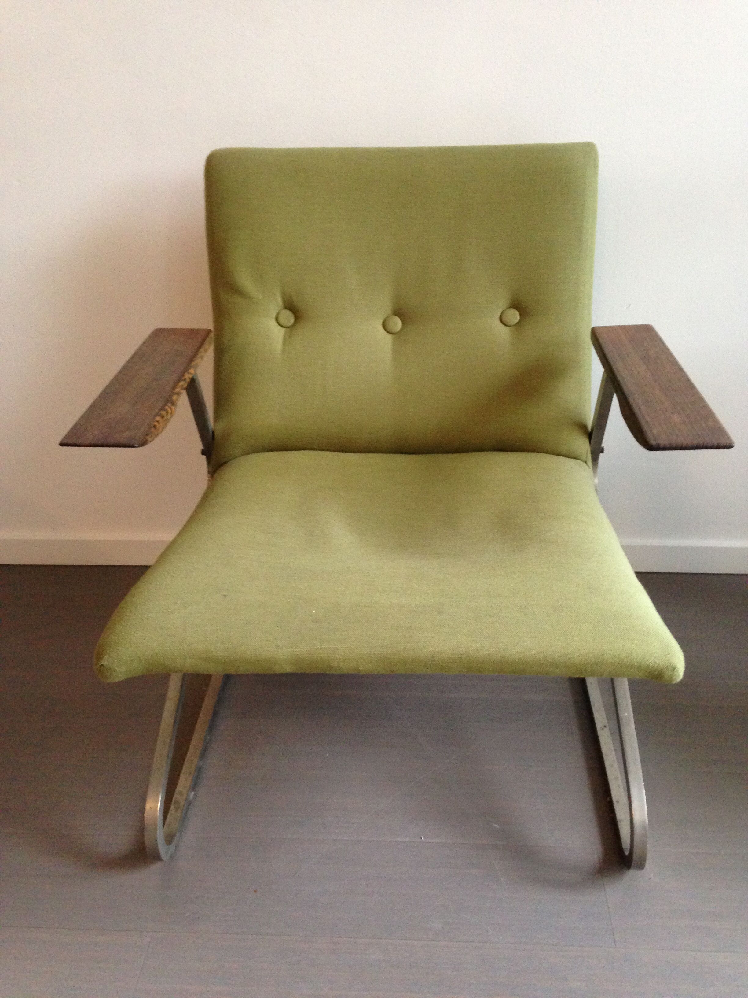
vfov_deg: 55.4
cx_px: 374
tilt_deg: -28.4
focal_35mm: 33
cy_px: 499
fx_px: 951
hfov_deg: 42.9
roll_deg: -0.3
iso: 320
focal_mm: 4.12
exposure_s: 1/20
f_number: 2.4
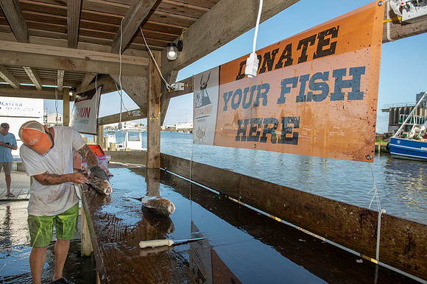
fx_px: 308
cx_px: 214
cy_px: 142
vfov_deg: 49.5
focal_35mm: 26
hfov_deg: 69.4
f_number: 5.6
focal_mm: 26
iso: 50
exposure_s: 1/160
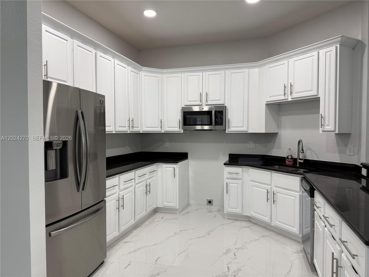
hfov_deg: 71.6
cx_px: 184
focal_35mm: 24
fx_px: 256
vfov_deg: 56.8
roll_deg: -0.1
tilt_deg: -1.9
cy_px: 138
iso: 125
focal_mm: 6.76
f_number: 1.78
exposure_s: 1/120
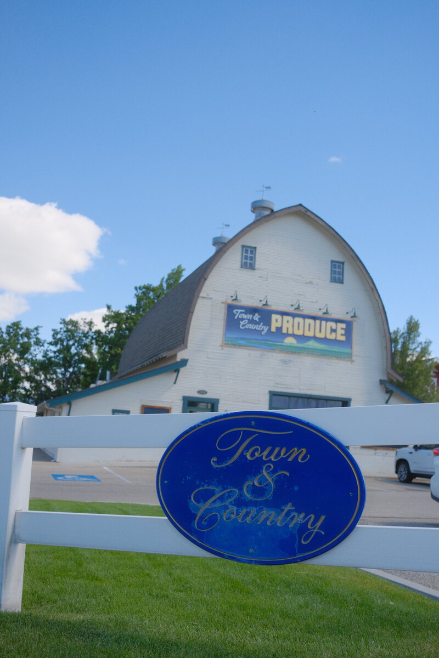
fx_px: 640
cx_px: 220
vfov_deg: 54.4
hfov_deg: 37.9
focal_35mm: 35
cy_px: 329
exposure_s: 1/2400
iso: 500
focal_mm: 23
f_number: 2.8
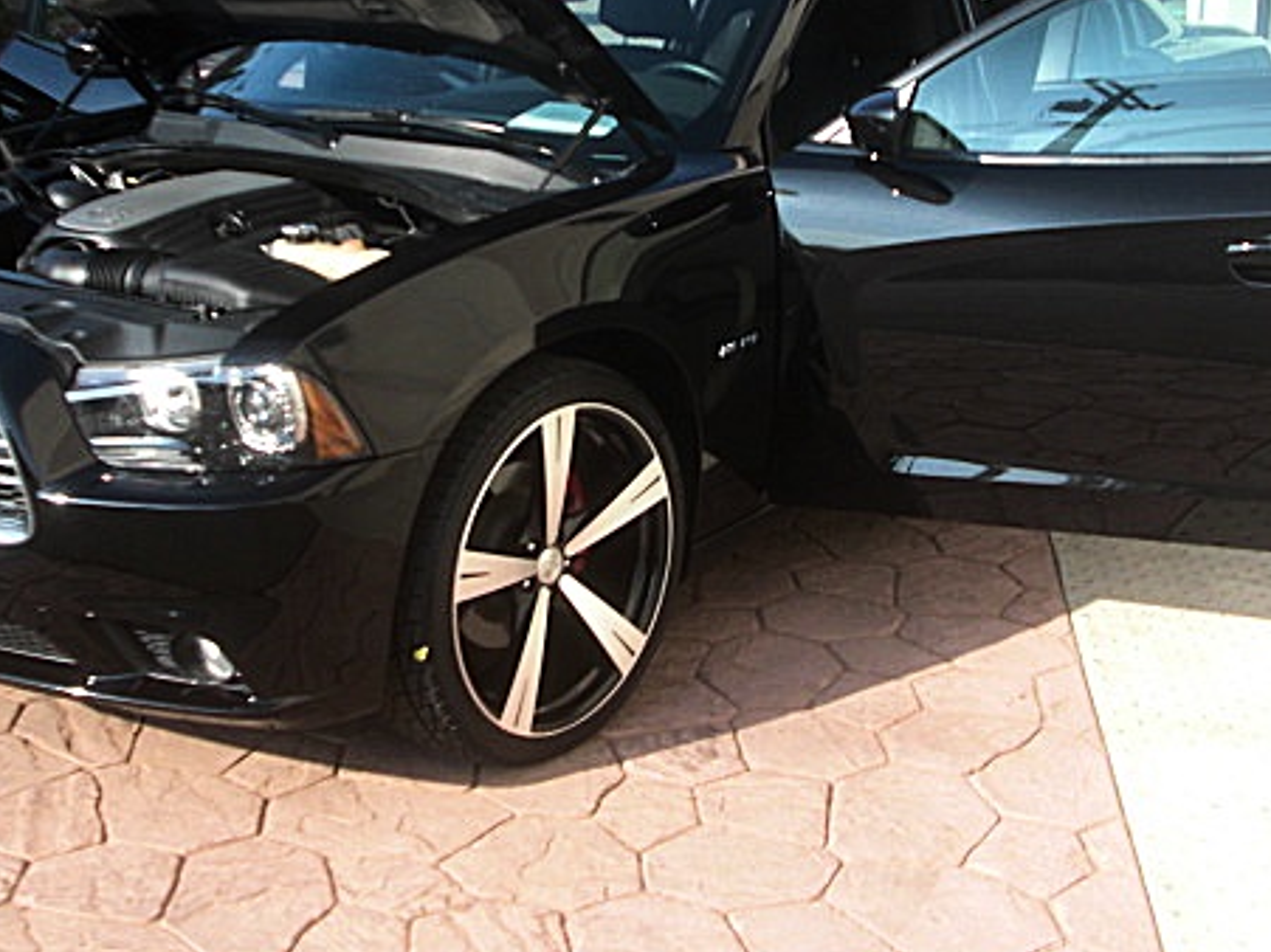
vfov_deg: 23.9
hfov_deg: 31.7
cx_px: 575
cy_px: 301
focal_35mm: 61
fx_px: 2239
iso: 50
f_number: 3.1
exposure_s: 1/320
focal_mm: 7.6
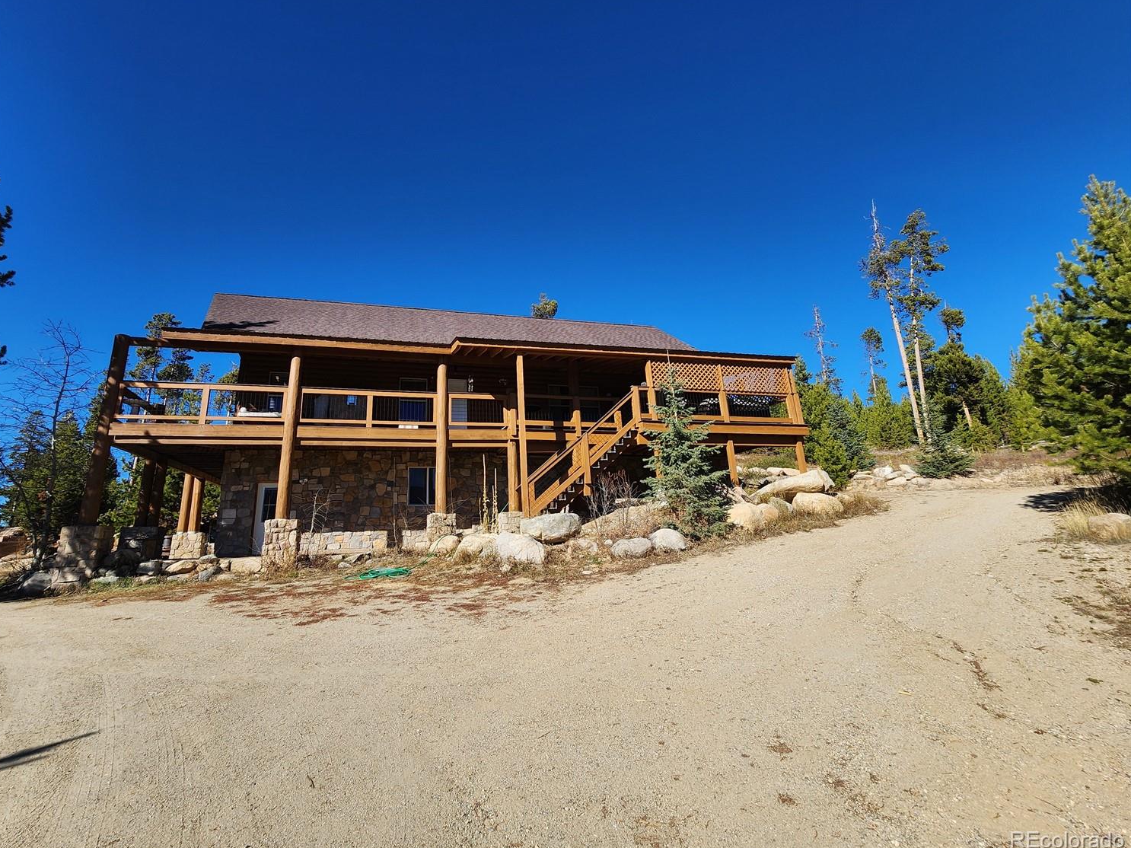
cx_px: 524
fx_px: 457
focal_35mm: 14
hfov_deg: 101.9
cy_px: 399
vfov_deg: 85.6
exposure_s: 1/2010
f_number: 2.2
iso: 50
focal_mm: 2.2
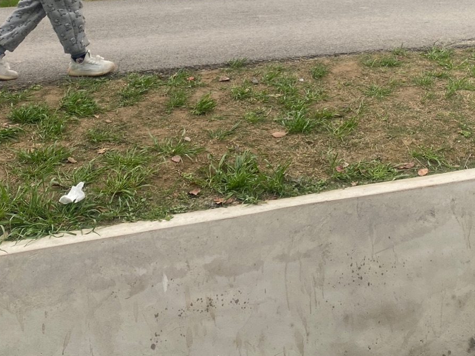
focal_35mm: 58
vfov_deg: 23.7
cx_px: 310
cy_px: -31
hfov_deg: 33.0
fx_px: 796
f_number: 1.8
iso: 32
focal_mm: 4.25
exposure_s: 1/604
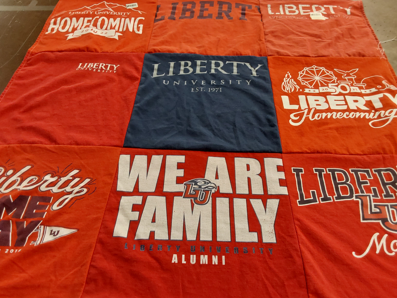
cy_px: 149
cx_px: 198
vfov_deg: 49.7
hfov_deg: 63.4
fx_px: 321
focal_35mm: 28
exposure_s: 1/60
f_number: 1.9
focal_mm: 2.91
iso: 125
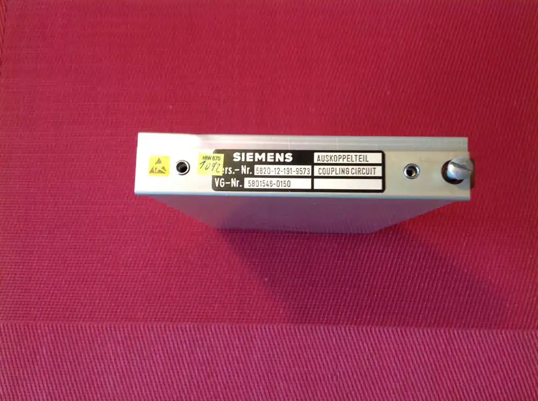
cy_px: 200
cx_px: 269
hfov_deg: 52.7
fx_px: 543
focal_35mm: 35
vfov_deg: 40.6
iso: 64
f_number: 2.4
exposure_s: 1/17
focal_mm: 4.28
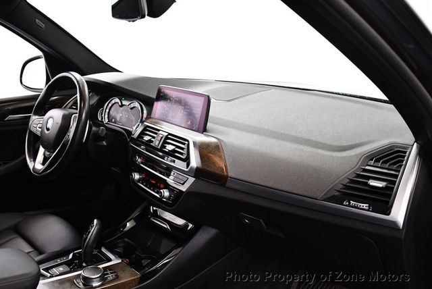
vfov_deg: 36.9
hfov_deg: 53.1
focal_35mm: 36
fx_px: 432
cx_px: 216
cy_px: 144
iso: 2500
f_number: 3.5
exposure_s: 1/125
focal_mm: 18
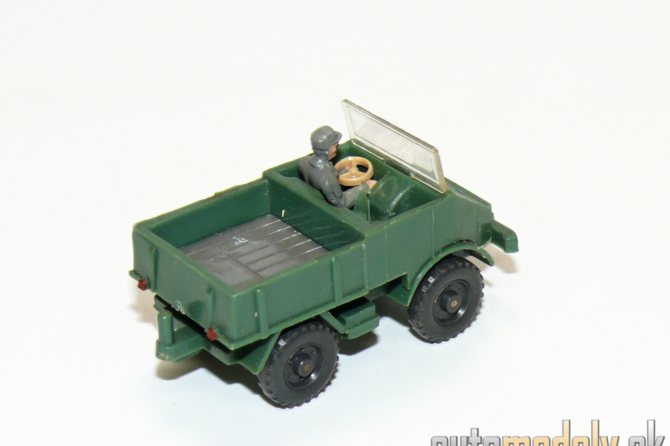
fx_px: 2457
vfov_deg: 10.4
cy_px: 232
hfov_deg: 15.5
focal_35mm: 132
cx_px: 333
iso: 100
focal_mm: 15.1
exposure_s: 1/30
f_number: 4
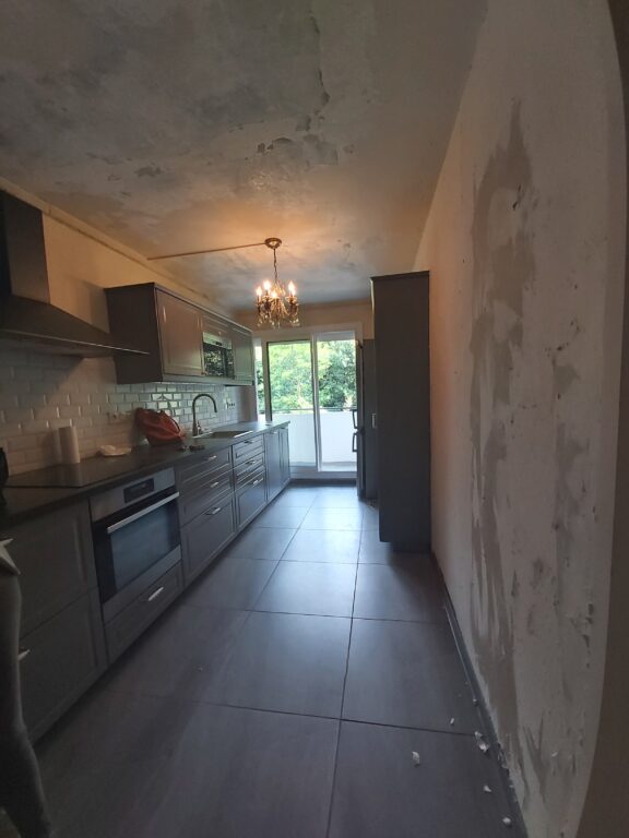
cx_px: 314
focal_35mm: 12
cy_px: 419
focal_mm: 1.42
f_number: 2.2
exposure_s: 1/50
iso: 80
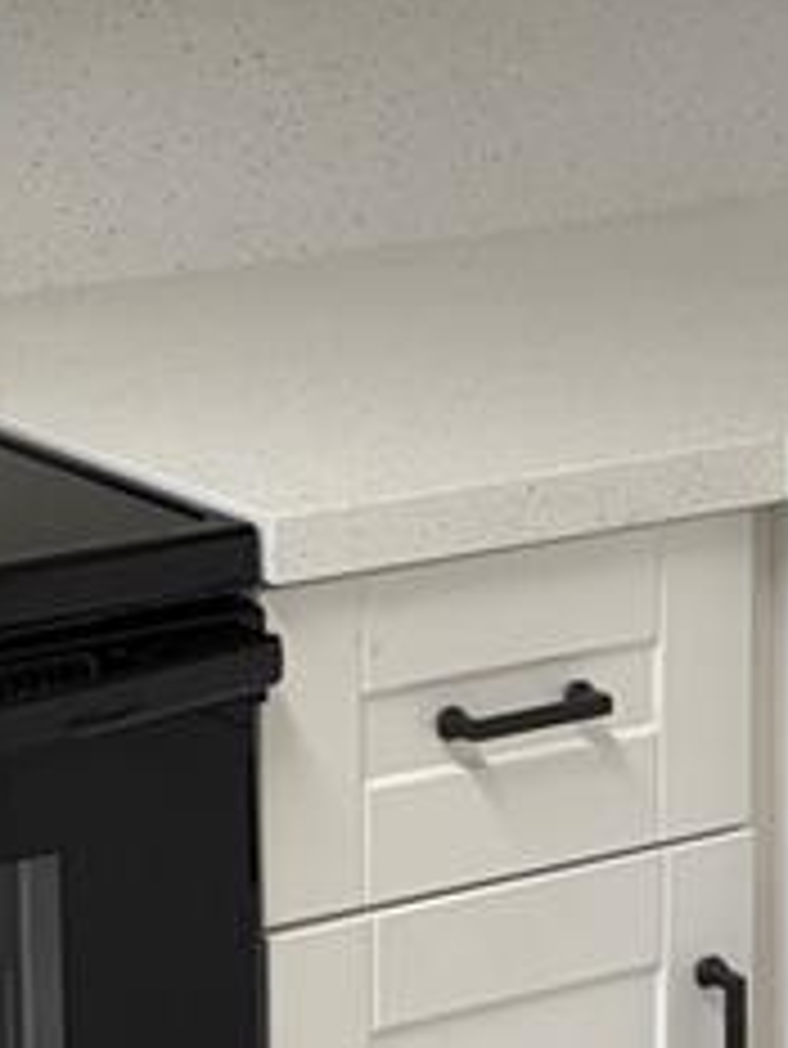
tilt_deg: -7.5
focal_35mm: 134
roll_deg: +1.2
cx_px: -405
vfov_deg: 14.5
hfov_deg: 10.7
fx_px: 4063
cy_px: 54
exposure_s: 1/60
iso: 125
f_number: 1.6
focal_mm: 5.96
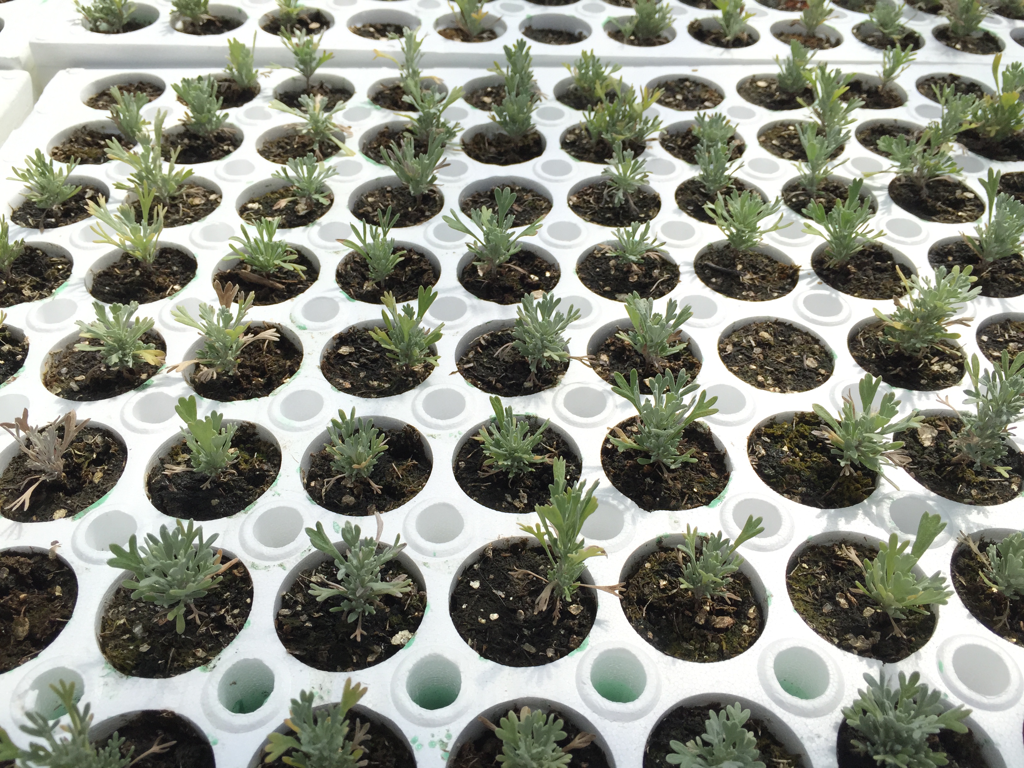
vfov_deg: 48.2
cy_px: 384
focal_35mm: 29
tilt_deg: -45.8
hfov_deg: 61.7
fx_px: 858
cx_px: 512
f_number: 2.2
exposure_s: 1/2825
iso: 32
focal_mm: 4.15
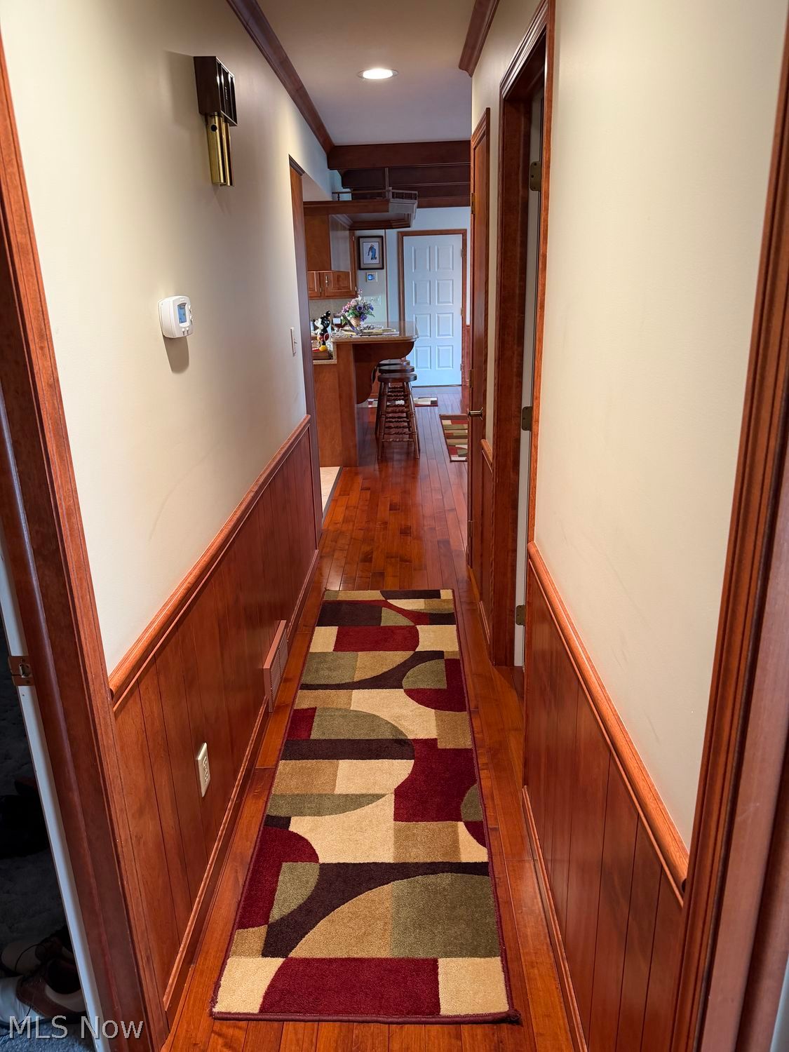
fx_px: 729
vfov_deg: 71.6
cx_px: 394
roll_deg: +1.9
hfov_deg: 56.8
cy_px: 526
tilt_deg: -15.4
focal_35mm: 24
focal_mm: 6.76
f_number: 1.78
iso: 250
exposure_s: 1/60
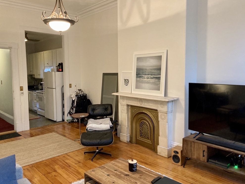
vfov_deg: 48.2
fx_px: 205
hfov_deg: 61.6
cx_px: 127
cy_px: 93
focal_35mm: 29
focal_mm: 3.99
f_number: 1.8
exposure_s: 1/40
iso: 250
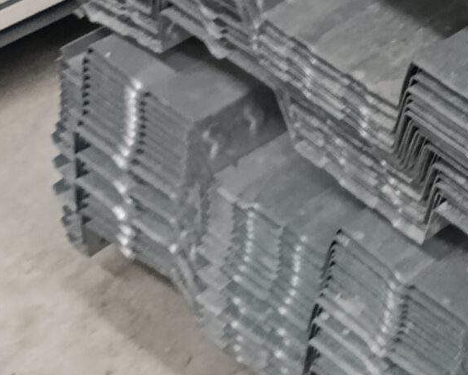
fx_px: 1399
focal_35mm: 101
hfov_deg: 16.0
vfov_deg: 14.7
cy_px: -75
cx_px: 851
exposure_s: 1/33.3
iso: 1000
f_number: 1.6
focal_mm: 6.14
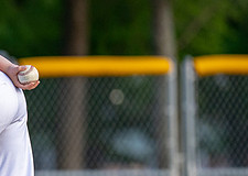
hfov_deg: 2.0
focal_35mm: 990
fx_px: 6963
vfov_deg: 1.5
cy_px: 119
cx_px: -89
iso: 400
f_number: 2.8
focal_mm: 200
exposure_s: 1/2500
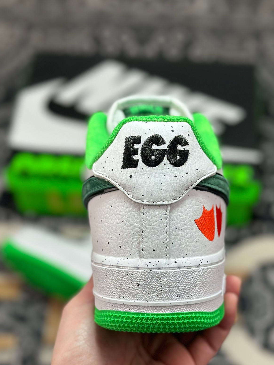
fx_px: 665
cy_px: 215
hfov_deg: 23.3
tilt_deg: -56.9
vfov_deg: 30.7
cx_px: 158
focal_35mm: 63
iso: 80
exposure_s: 1/1095
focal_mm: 6.86
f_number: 1.78
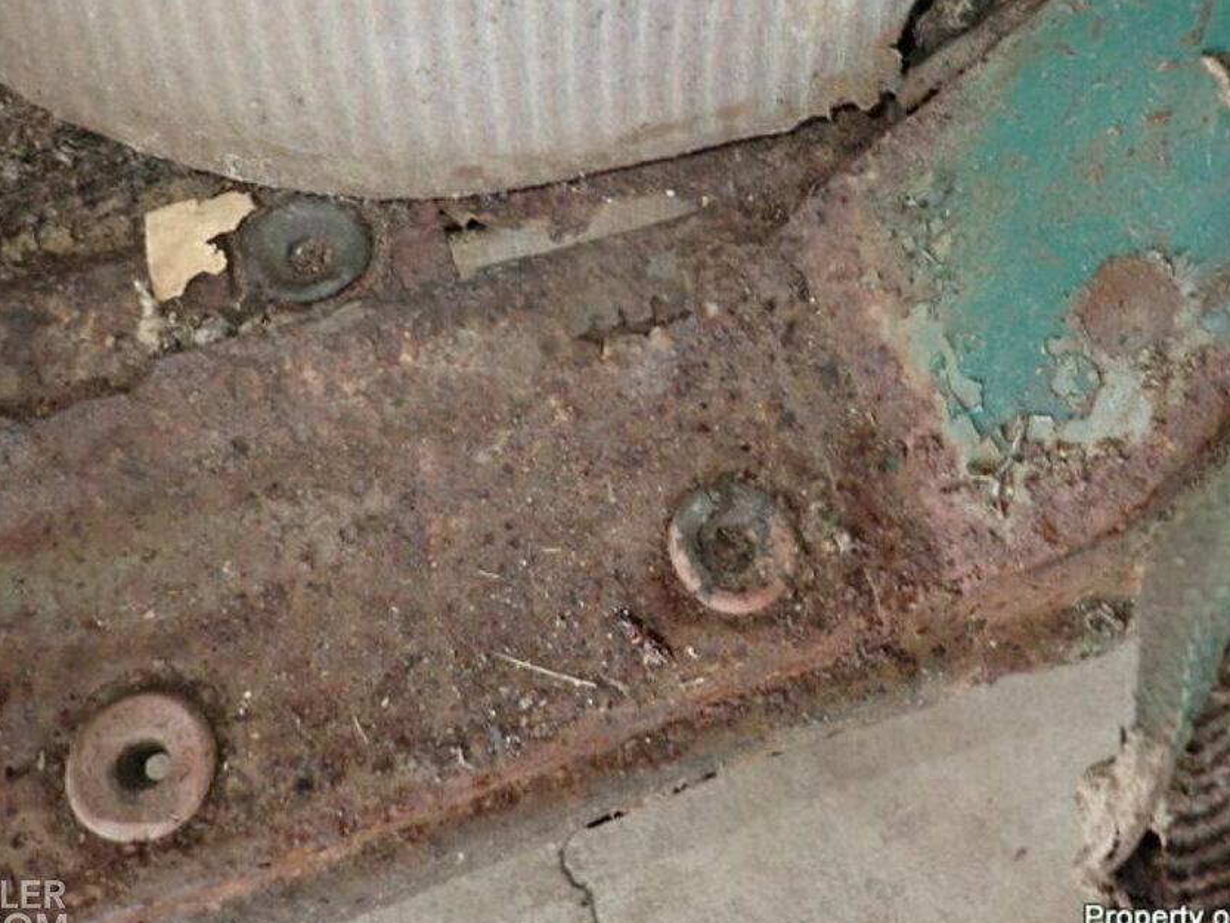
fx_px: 1279
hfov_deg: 51.1
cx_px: 716
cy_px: 307
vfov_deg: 39.2
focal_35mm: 36
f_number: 2
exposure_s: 1/25
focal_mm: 4.5
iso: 800
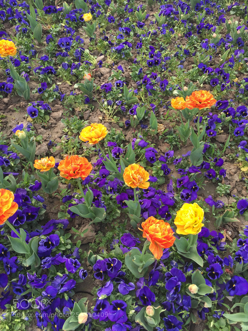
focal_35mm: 29
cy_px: 166
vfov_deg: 61.7
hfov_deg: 48.2
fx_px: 277
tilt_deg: -53.0
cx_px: 124
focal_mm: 4.15
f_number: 2.2
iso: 32
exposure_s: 1/223
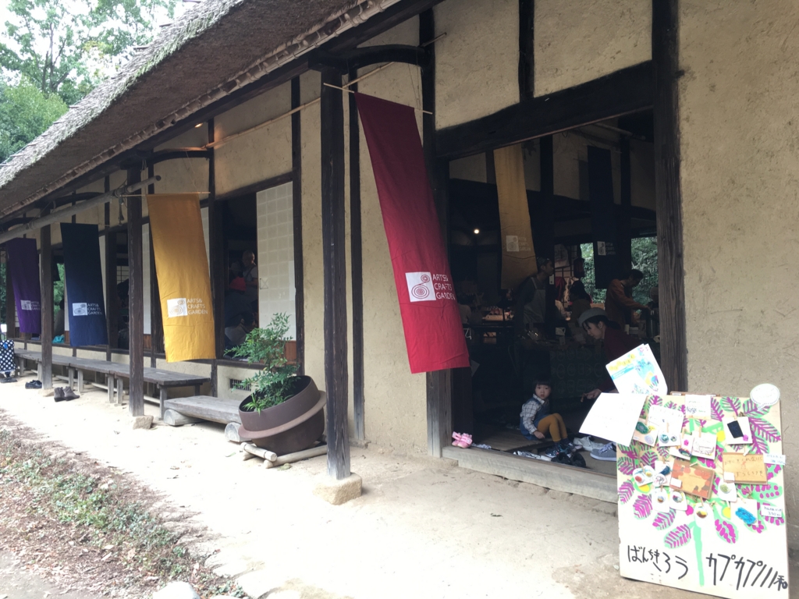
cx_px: 400
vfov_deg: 48.2
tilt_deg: +0.7
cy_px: 300
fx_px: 669
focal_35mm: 29
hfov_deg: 61.7
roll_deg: +0.2
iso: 32
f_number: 2.2
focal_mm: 4.15
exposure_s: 1/60
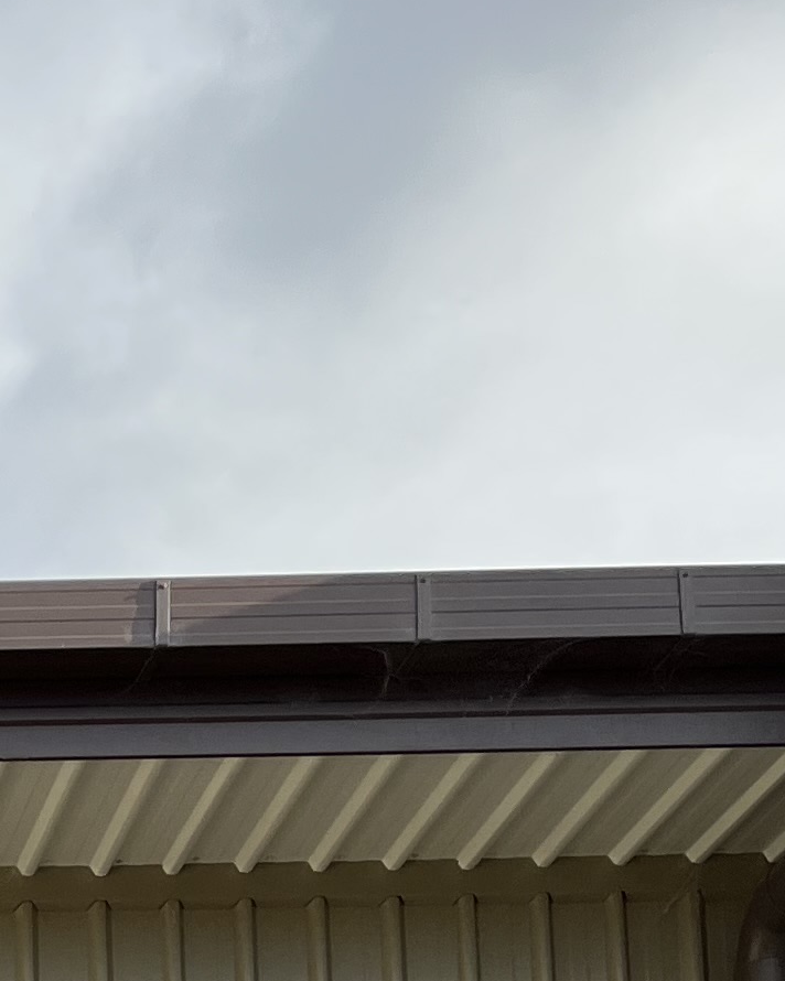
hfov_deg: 11.8
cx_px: -864
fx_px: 3340
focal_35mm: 115
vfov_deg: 15.0
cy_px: 1641
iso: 50
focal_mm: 5.1
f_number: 1.6
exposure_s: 1/1036
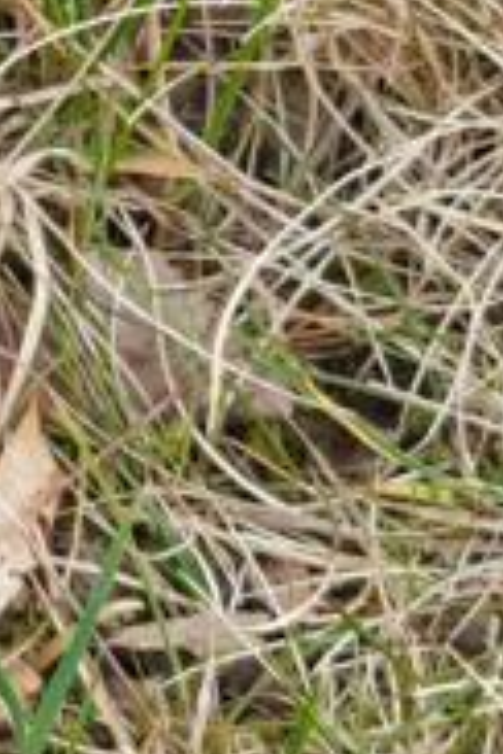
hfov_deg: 10.9
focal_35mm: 118
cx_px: -408
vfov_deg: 16.6
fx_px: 2473
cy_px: -152
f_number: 1.8
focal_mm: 4
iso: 40
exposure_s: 1/218
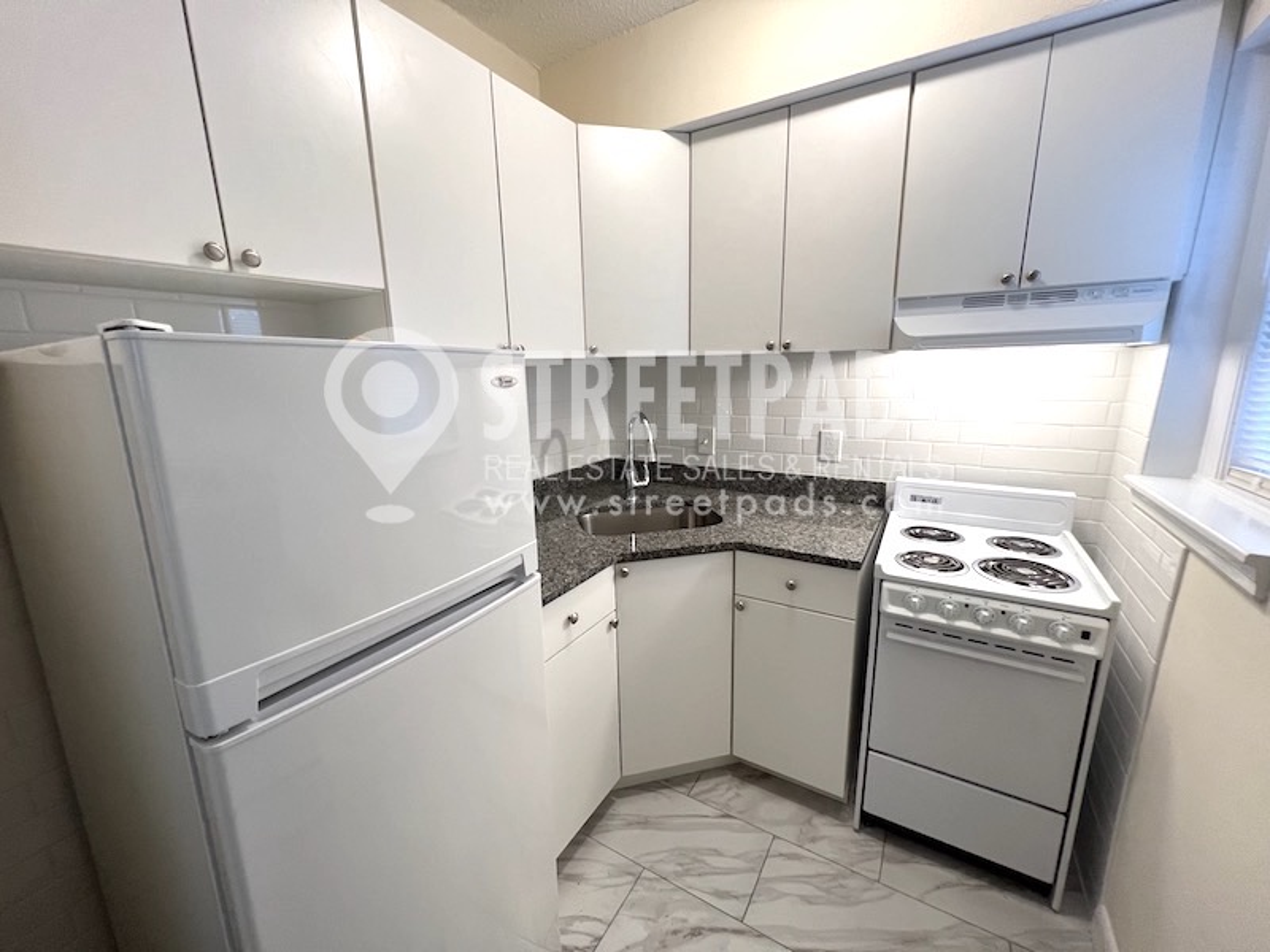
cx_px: 635
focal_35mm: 13
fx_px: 477
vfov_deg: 89.9
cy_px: 476
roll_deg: +1.9
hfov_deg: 106.2
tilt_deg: -12.6
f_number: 1.8
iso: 160
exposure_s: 1/120
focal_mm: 1.57
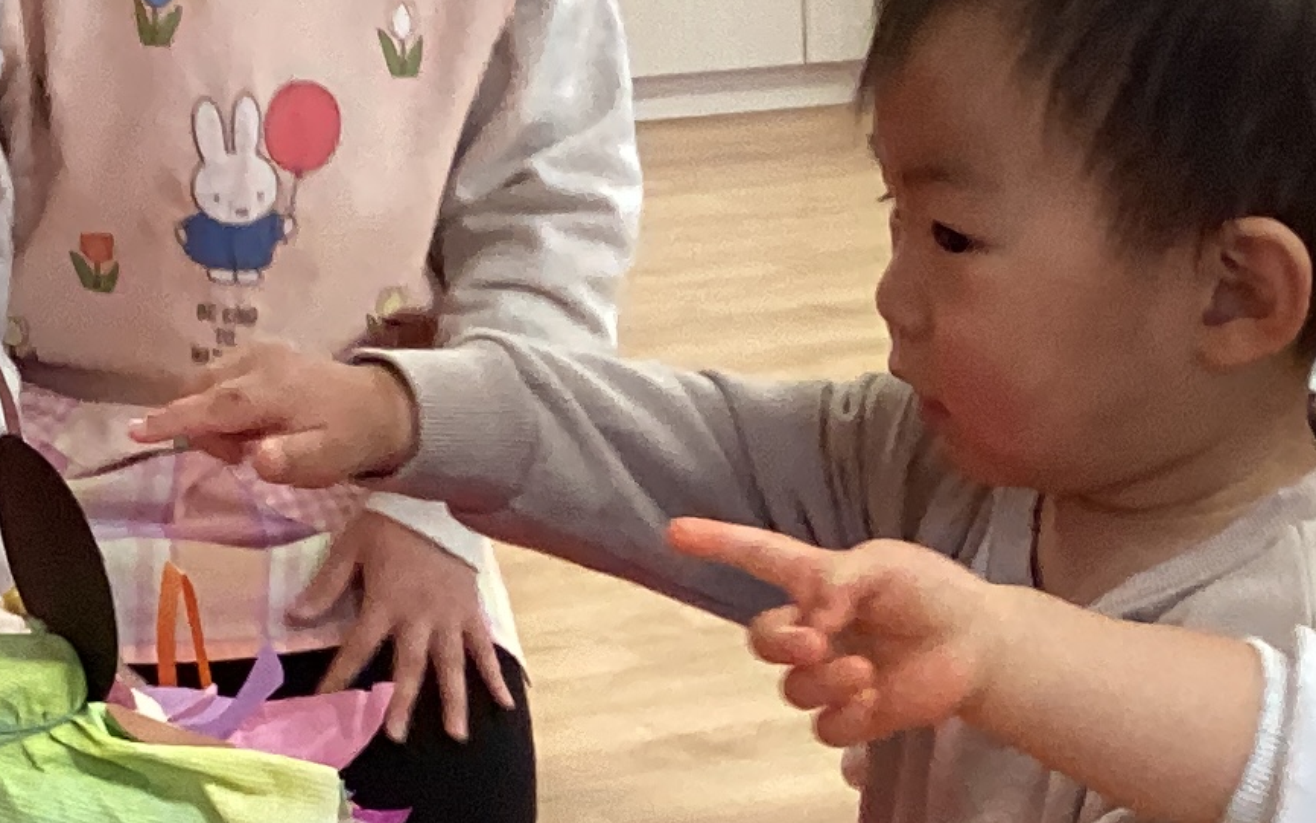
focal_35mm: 124
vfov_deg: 10.5
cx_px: 1171
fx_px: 4448
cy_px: 864
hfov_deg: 16.6
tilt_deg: -19.9
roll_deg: +0.3
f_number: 2.4
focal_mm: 3.3
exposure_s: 1/60
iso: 200
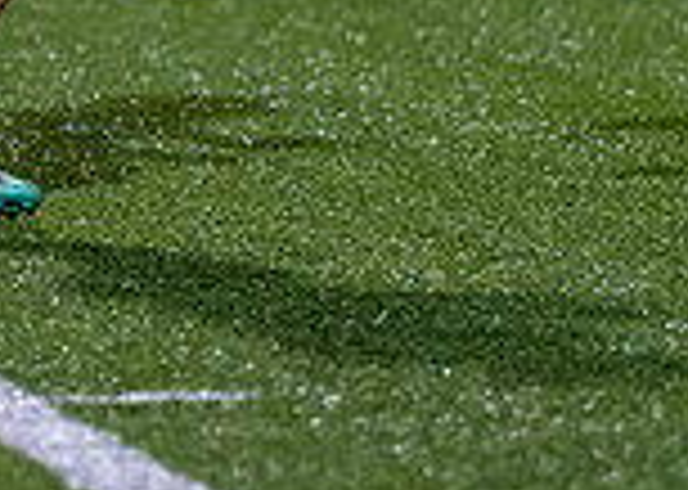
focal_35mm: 952
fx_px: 18585
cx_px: -13
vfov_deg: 1.5
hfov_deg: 2.1
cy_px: -541
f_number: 1.8
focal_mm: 135
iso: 1600
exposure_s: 1/1250
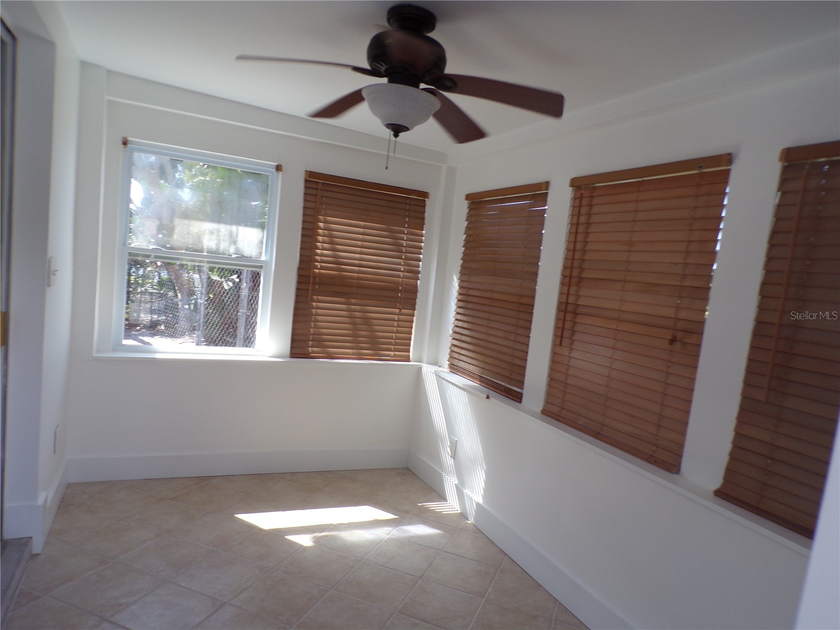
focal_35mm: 24
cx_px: 420
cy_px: 315
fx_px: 582
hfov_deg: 71.6
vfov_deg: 56.8
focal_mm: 4.3
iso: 80
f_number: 4.3
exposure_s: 1/75
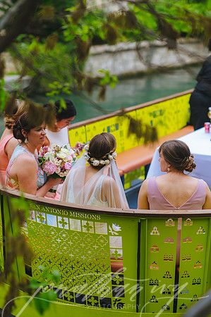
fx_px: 749
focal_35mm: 85
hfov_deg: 16.0
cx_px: 106
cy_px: 158
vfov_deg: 23.9
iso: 200
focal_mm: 85
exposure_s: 1/2000
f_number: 2.2
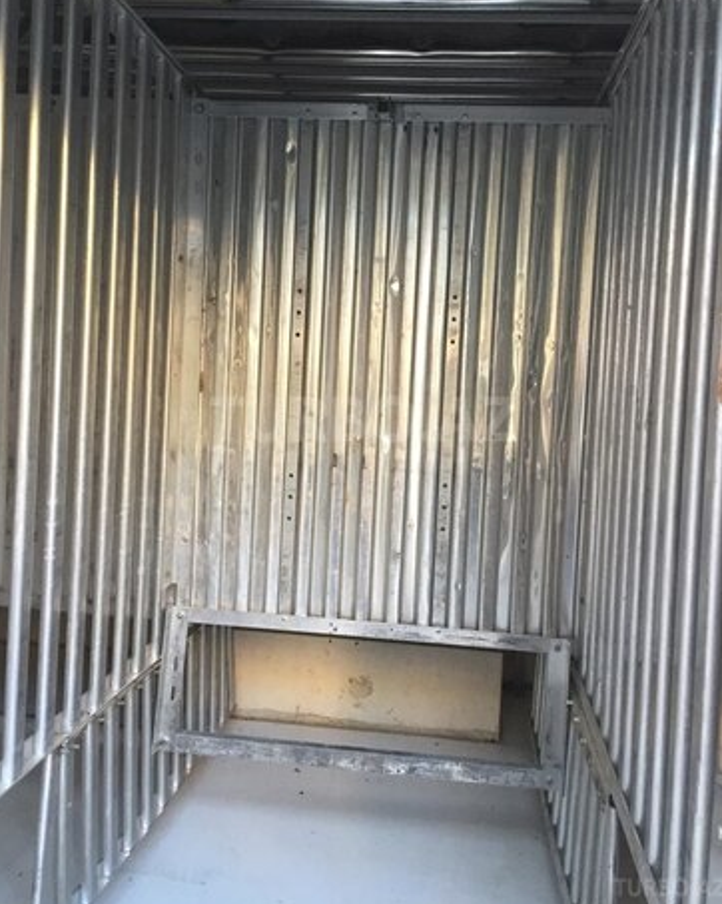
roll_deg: -4.1
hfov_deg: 47.1
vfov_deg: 57.1
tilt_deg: -0.2
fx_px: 829
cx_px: 363
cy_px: 419
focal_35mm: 31
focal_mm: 4.15
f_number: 2.2
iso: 64
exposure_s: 1/33
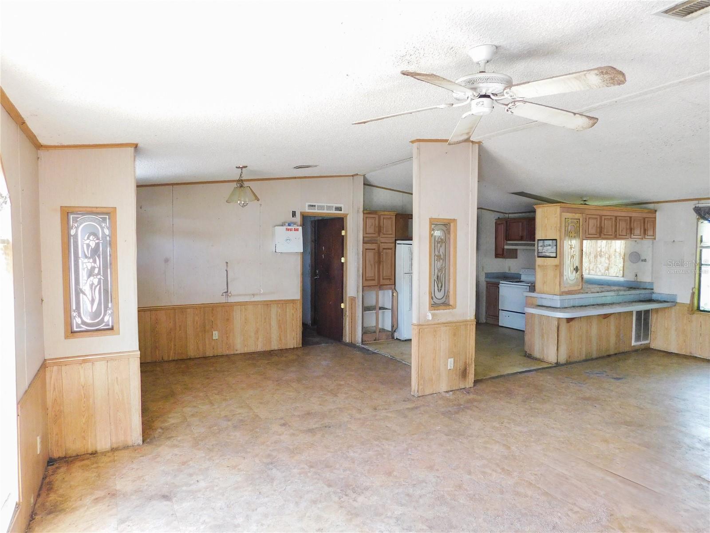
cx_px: 355
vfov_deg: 58.9
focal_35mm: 23
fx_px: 472
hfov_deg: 73.9
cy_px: 266
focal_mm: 4
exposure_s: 1/30
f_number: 3
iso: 220
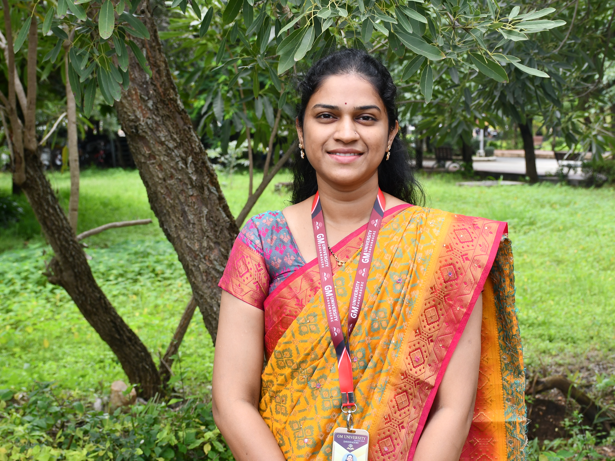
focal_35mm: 72
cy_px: 232
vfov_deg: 20.4
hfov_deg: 27.0
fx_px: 1279
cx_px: 315
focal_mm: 35
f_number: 5.6
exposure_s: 1/250
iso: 200
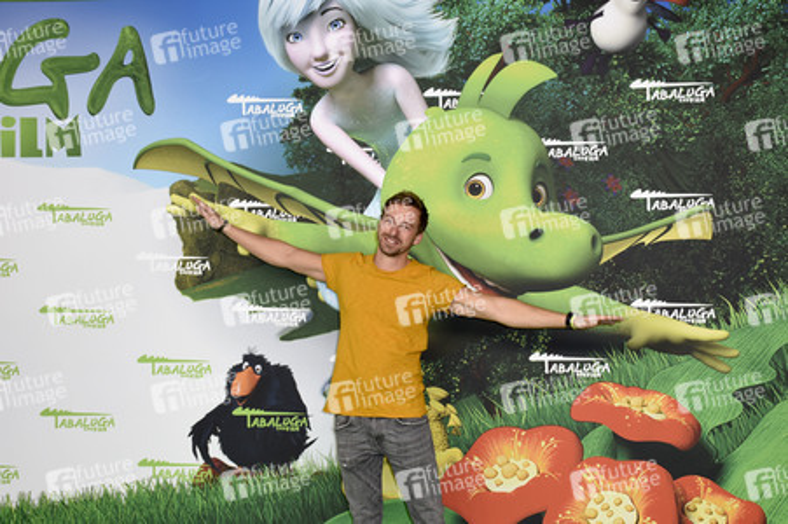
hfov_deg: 37.9
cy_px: 262
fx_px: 1148
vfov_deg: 25.7
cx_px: 394
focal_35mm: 52
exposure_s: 1/125
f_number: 5.6
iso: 500
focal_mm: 35
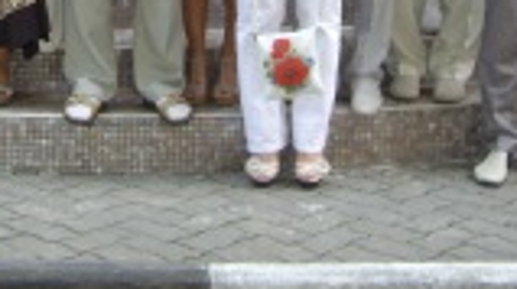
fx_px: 1602
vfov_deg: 9.9
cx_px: 114
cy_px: -201
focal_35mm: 117
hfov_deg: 18.2
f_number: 2.8
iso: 100
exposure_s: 1/80
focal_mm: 7.9
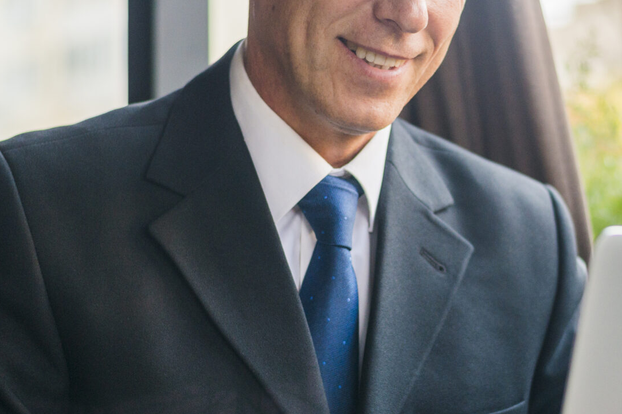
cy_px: 187
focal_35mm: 118
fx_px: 2038
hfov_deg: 17.3
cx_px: 434
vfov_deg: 11.6
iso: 320
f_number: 2.2
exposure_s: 1/250
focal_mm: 50
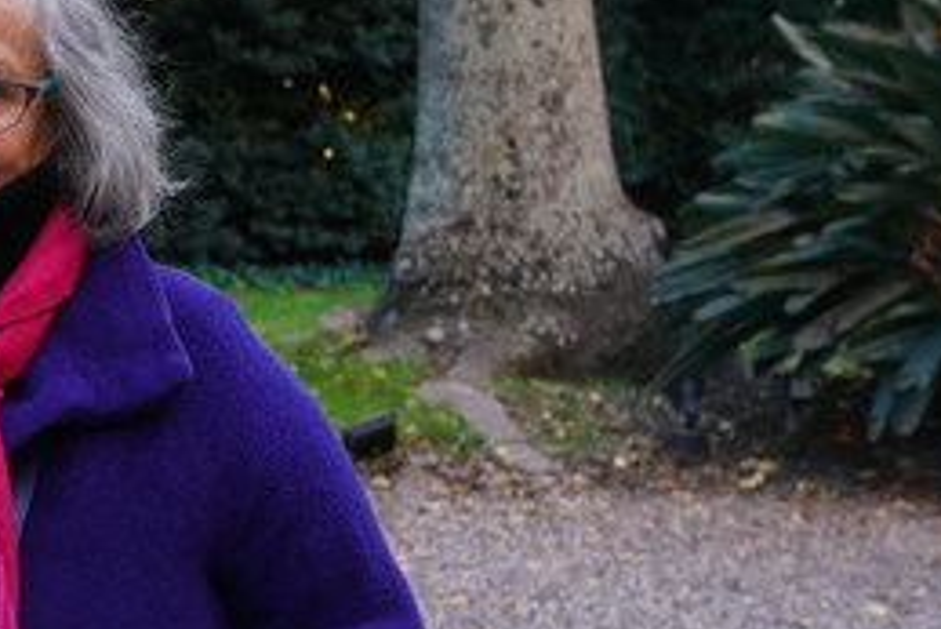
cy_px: 436
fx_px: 2328
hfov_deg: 21.5
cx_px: -142
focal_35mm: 89
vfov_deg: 15.3
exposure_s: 1/200
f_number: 5
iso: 1000
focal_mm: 32
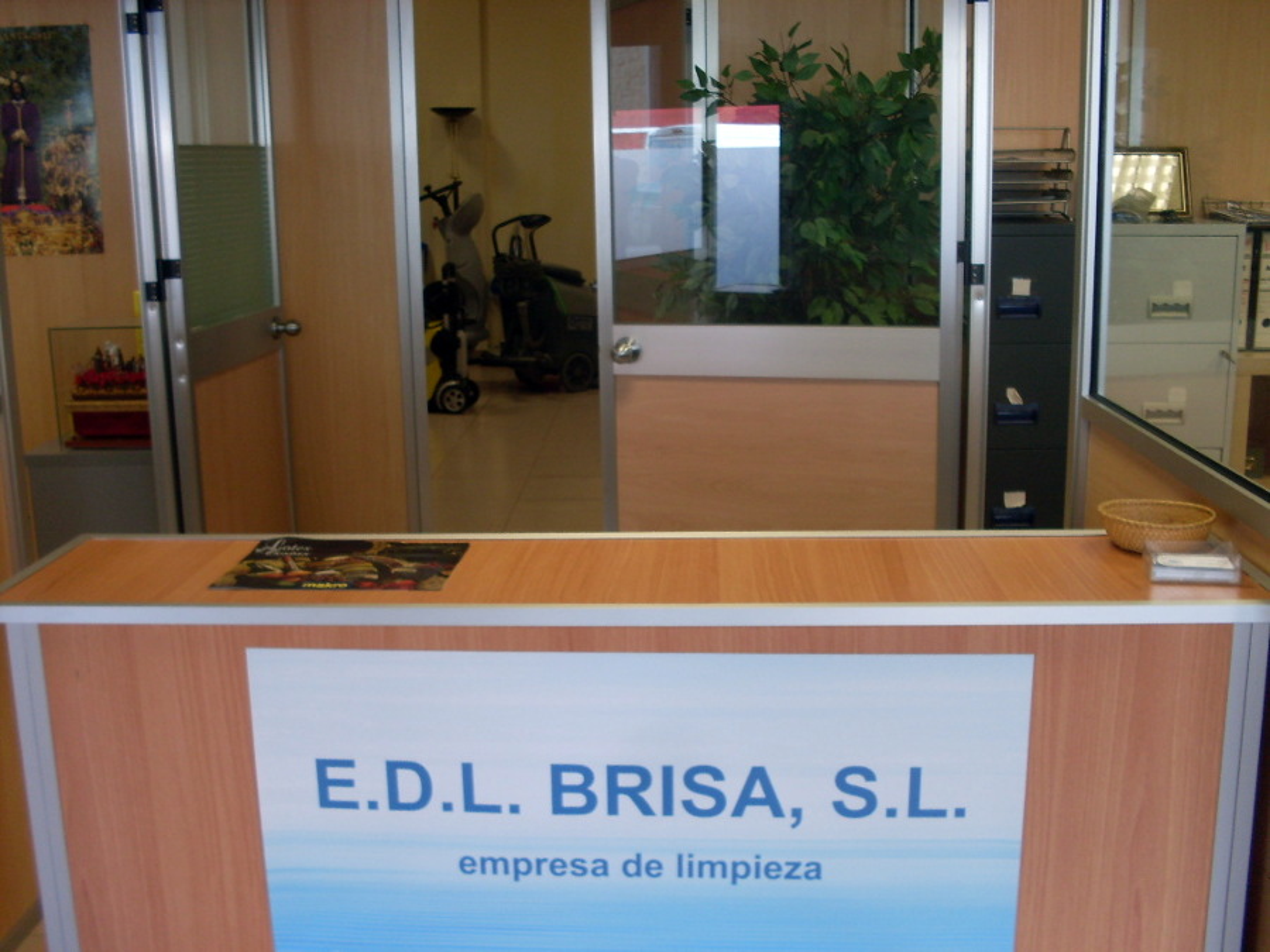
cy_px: 476
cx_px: 635
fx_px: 1394
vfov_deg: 37.7
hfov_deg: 49.0
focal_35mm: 38
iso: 80
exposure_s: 1/20
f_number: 2.8
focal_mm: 6.3
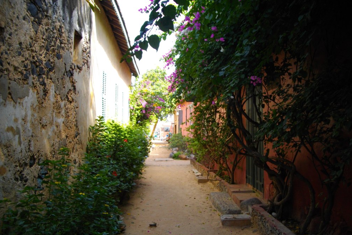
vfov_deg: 39.9
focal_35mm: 33
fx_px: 323
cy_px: 131
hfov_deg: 57.2
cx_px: 178
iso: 100
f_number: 2.9
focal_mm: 5.7
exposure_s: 1/200
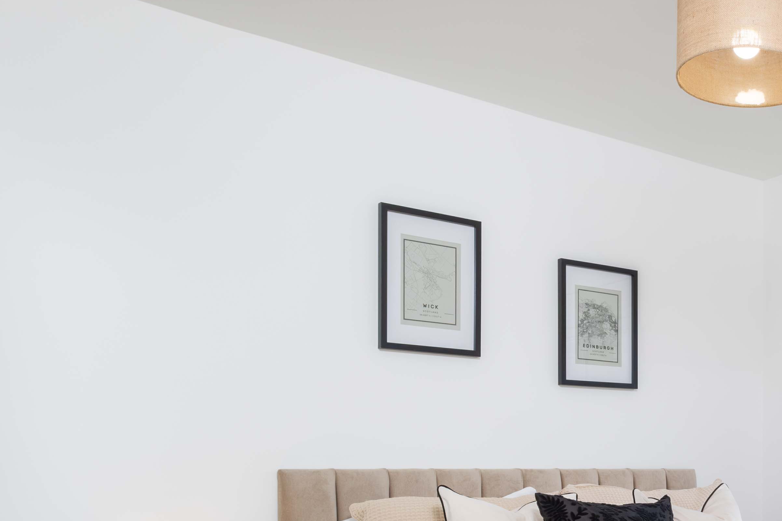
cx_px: 756
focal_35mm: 39
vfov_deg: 32.1
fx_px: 847
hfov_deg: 43.5
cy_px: 491
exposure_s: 1/160
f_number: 8
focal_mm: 10
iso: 320
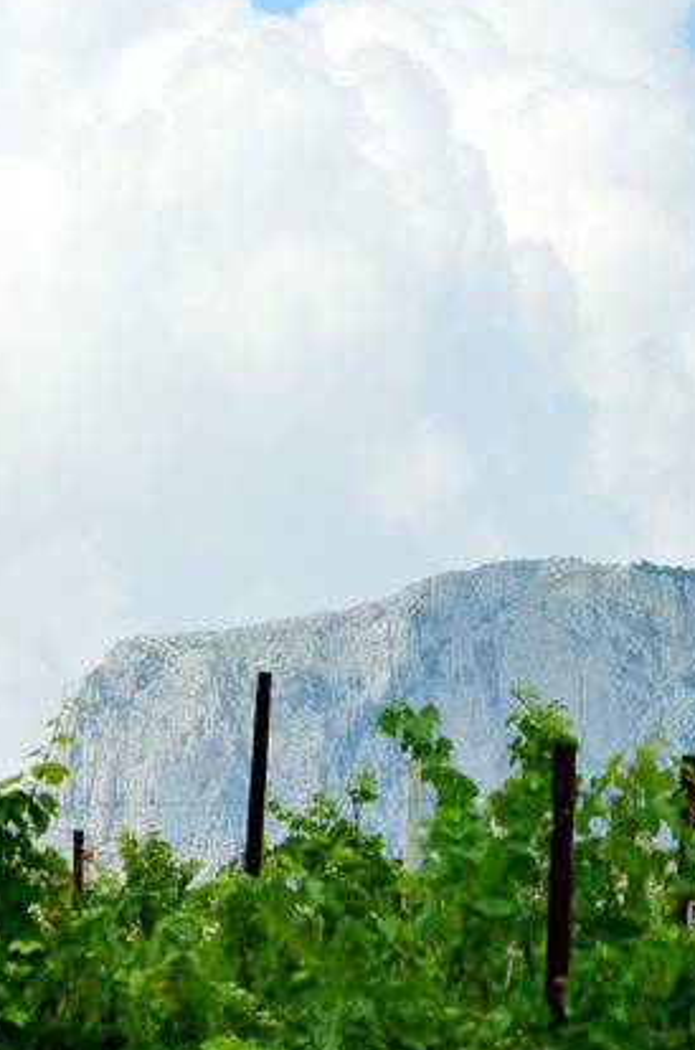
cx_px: 573
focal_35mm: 408
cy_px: 662
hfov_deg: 3.4
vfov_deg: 5.1
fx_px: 11876
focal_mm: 125
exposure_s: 1/320
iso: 200
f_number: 10
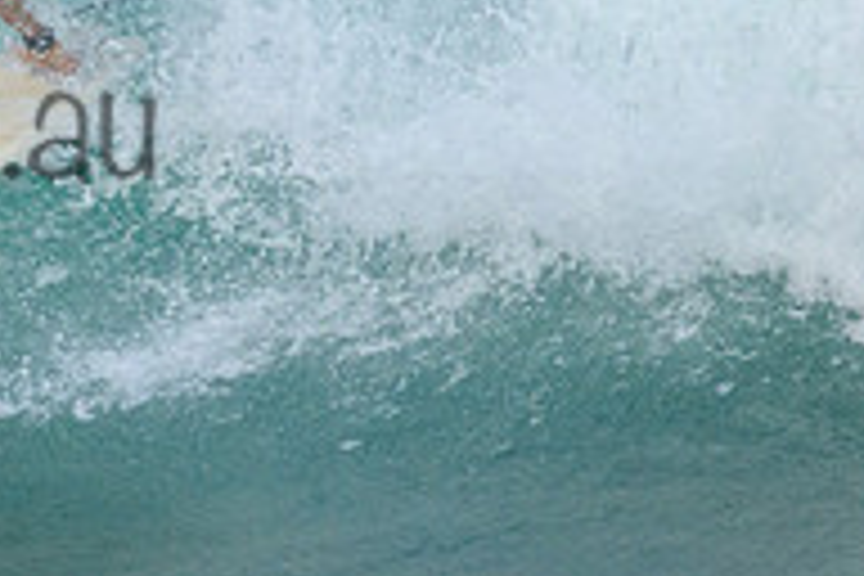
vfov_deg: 0.6
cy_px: 74
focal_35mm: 2422
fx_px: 58123
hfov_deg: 0.9
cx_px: -320
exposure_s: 1/2000
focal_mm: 800
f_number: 11
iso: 1600
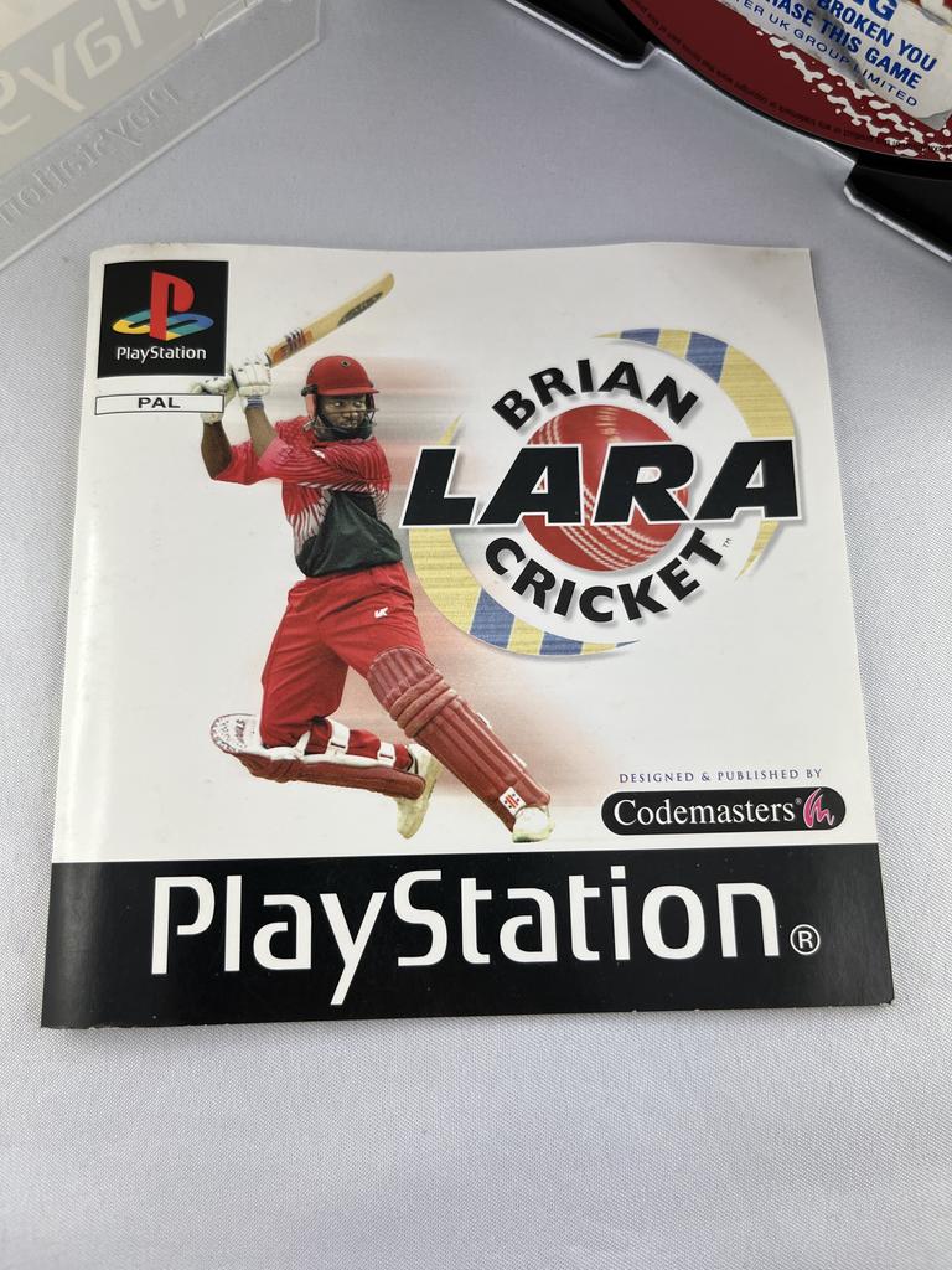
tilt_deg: -78.1
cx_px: 476
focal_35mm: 26
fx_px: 953
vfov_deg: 67.3
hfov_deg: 53.1
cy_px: 635
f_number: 1.6
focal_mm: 5.1
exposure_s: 1/362
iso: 50
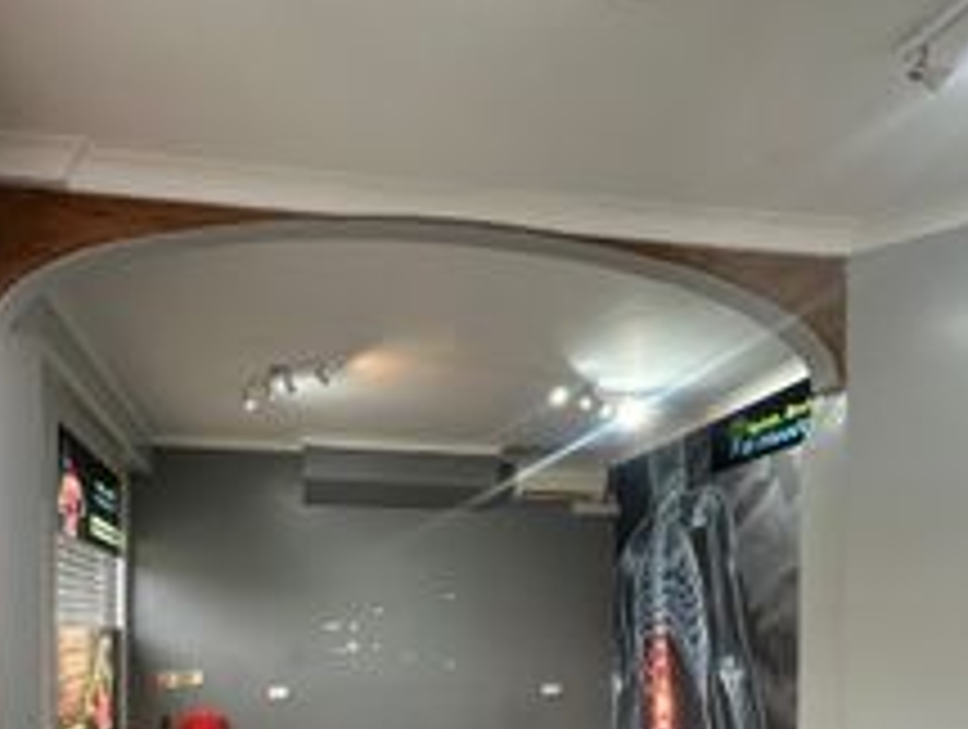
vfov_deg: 48.6
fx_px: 728
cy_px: 630
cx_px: 383
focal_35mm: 26
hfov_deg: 66.5
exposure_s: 1/50
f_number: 2.2
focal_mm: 2.22
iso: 160
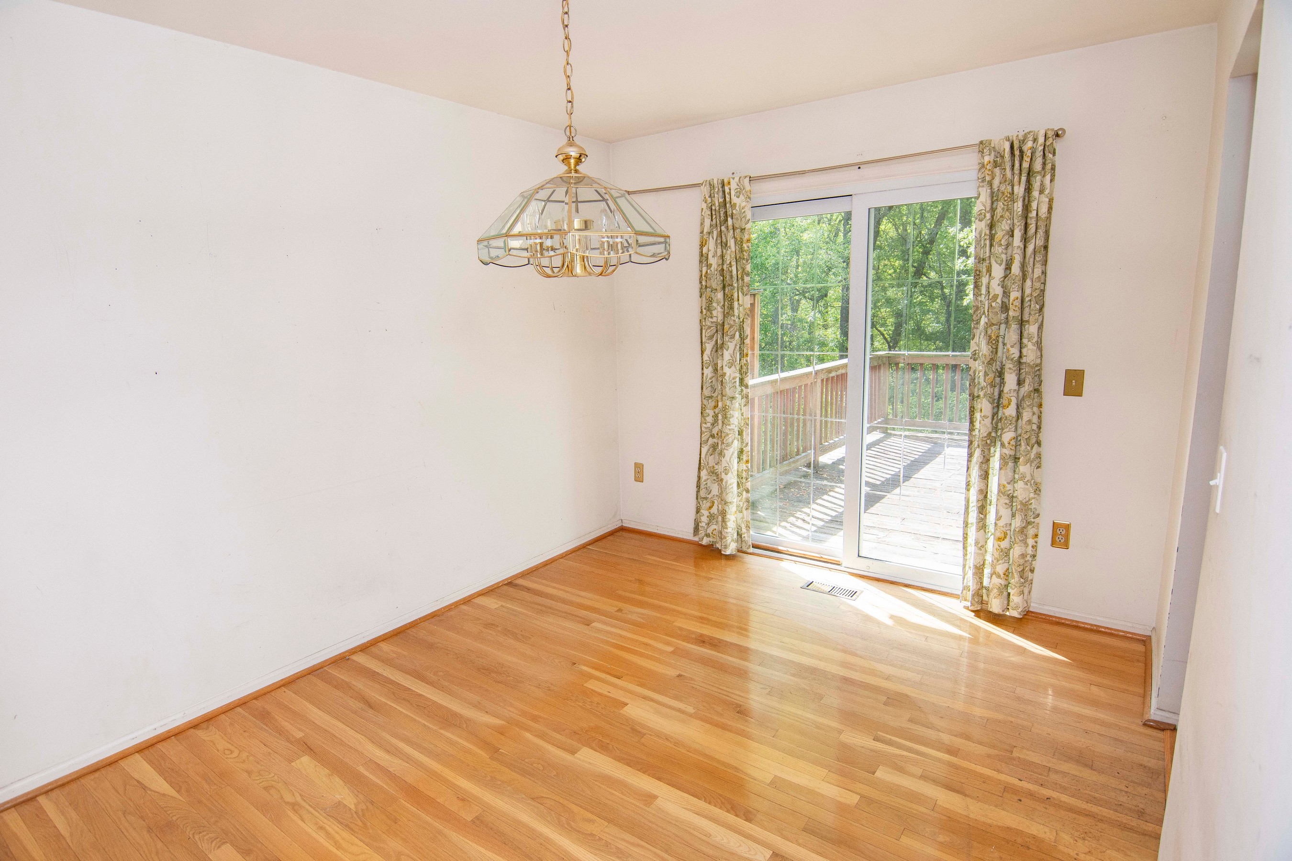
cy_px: 430
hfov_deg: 90.0
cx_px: 646
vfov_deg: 67.4
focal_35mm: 18
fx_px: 646
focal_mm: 12
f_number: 6.3
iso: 320
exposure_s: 1/125
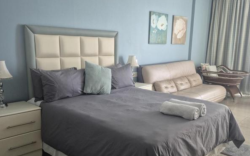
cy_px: 90
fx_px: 225
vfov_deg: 38.2
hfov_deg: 58.2
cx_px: 126
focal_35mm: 33
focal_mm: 5.4
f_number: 1.8
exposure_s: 1/100
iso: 500
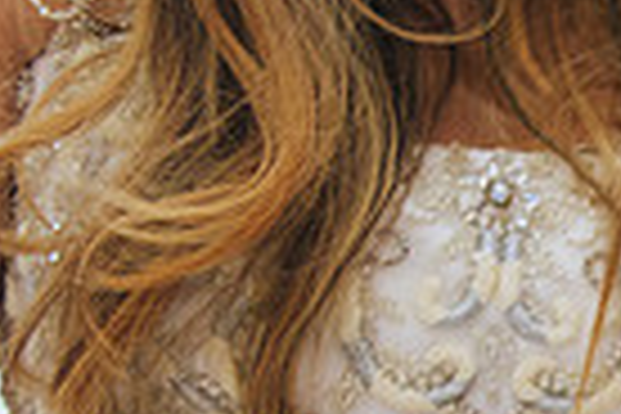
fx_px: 2639
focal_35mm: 153
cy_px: 682
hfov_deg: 12.0
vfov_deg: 8.7
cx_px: 1231
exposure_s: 1/200
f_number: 2.8
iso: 800
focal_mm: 34
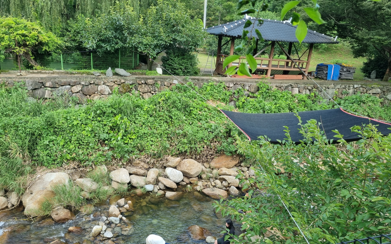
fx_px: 298
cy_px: 138
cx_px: 194
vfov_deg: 44.4
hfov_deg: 66.5
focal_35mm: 28
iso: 50
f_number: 1.8
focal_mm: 5.4
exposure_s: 1/505
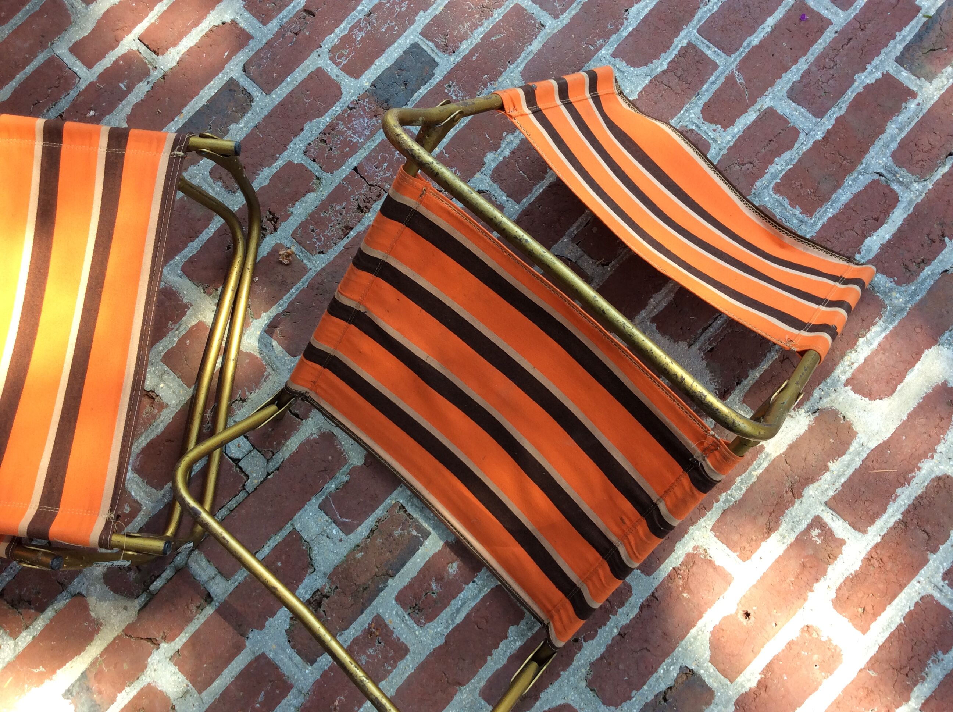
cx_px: 476
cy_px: 356
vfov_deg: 44.1
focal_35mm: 32
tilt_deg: -78.8
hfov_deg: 56.9
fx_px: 880
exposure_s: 1/100
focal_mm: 3.3
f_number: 2.4
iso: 32
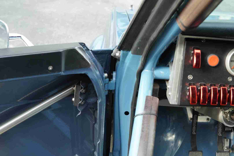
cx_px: 117
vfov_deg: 29.9
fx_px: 292
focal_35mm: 45
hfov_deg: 43.6
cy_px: 78
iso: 320
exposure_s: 1/60
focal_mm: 30
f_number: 4
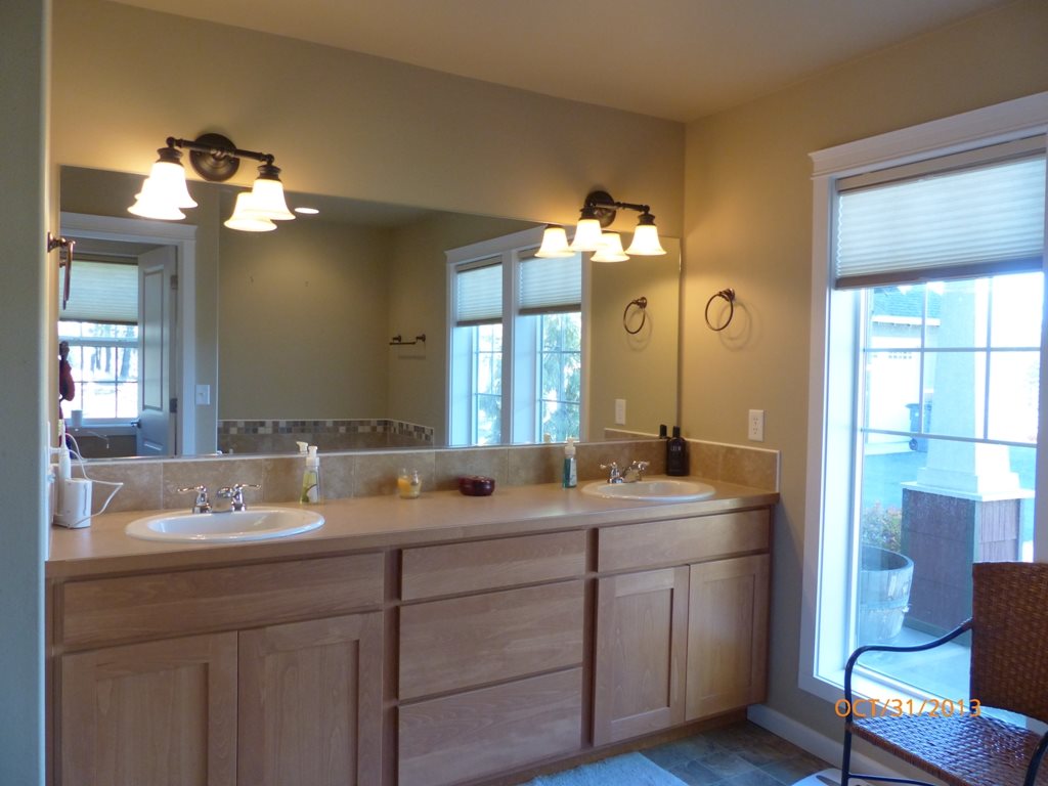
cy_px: 393
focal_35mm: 26
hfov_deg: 67.3
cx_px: 524
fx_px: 787
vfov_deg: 53.1
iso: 250
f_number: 2.8
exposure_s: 1/60
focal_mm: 4.5
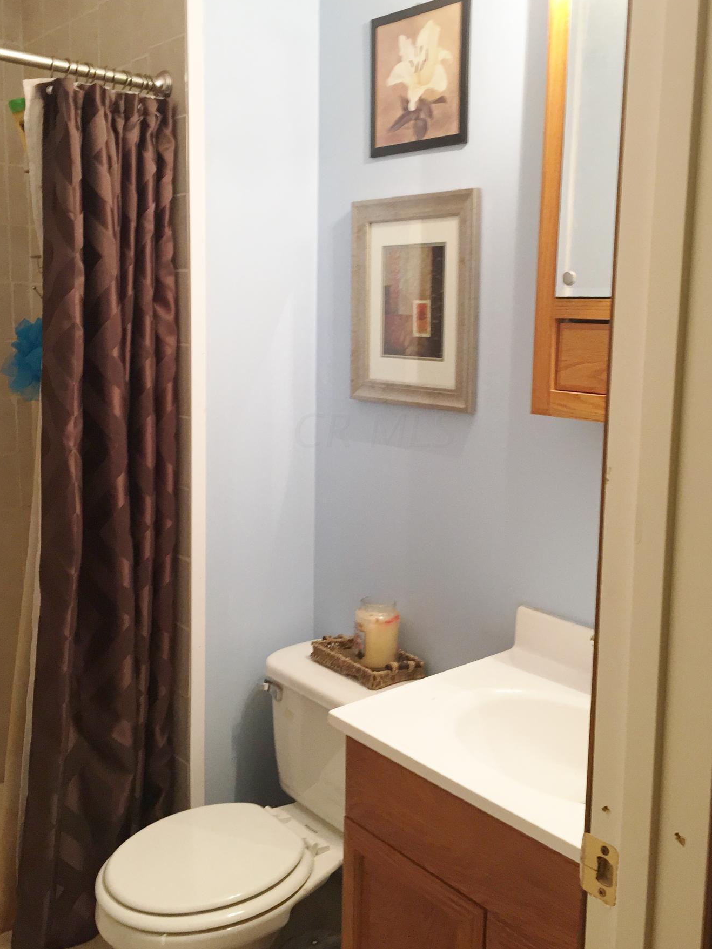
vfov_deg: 55.3
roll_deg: -2.0
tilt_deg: -7.6
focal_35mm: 33
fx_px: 905
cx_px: 374
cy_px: 429
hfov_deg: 42.9
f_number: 2.2
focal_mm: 4.15
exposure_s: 1/30
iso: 160
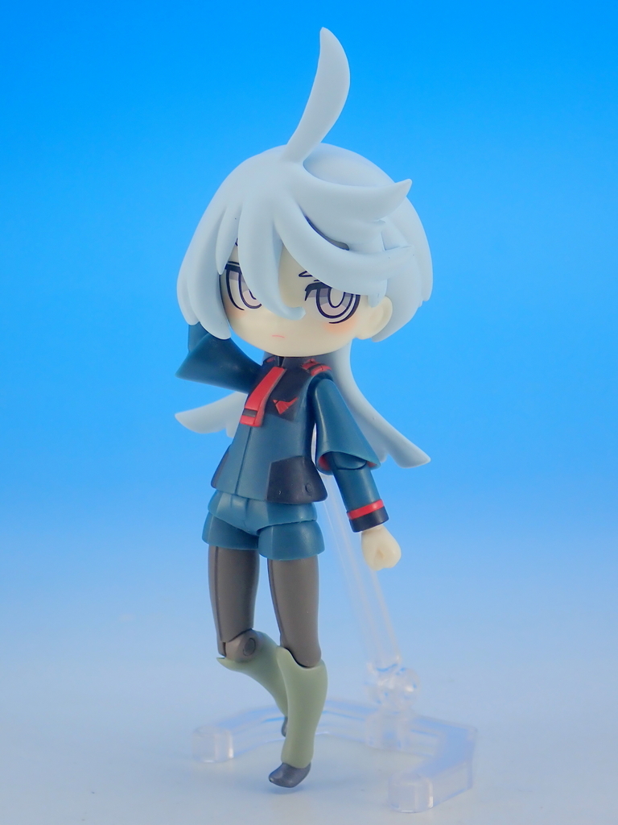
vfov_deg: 23.8
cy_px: 412
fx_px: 1952
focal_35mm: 82
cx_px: 309
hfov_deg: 18.0
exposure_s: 1/20
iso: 100
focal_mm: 14.62
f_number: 4.3
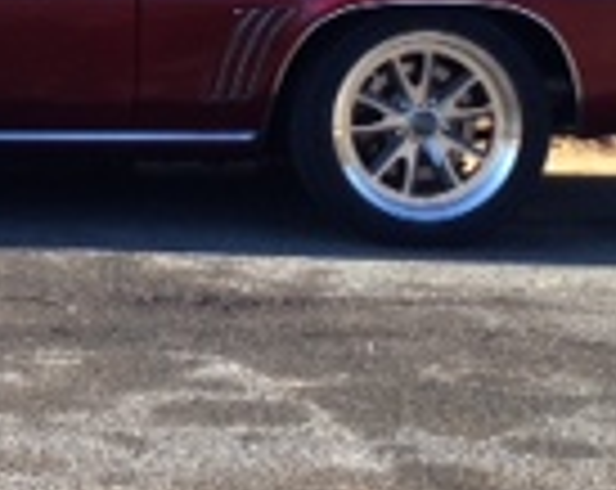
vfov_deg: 10.0
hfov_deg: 12.6
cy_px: -121
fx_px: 2747
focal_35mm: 151
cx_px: -58
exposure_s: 1/340
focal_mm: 4.12
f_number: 2.4
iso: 50
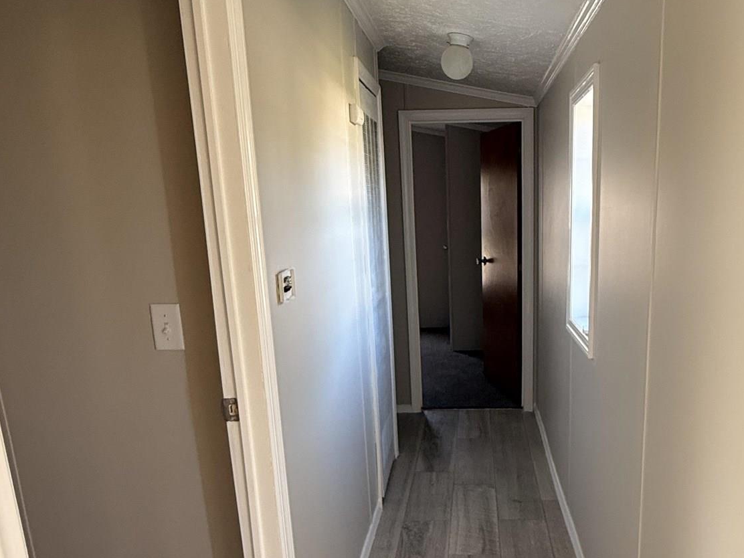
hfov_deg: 60.8
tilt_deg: -12.1
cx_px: 469
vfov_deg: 47.7
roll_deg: +1.8
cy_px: 356
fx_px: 623
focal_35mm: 29
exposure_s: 1/99
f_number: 2.2
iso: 250
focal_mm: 2.22
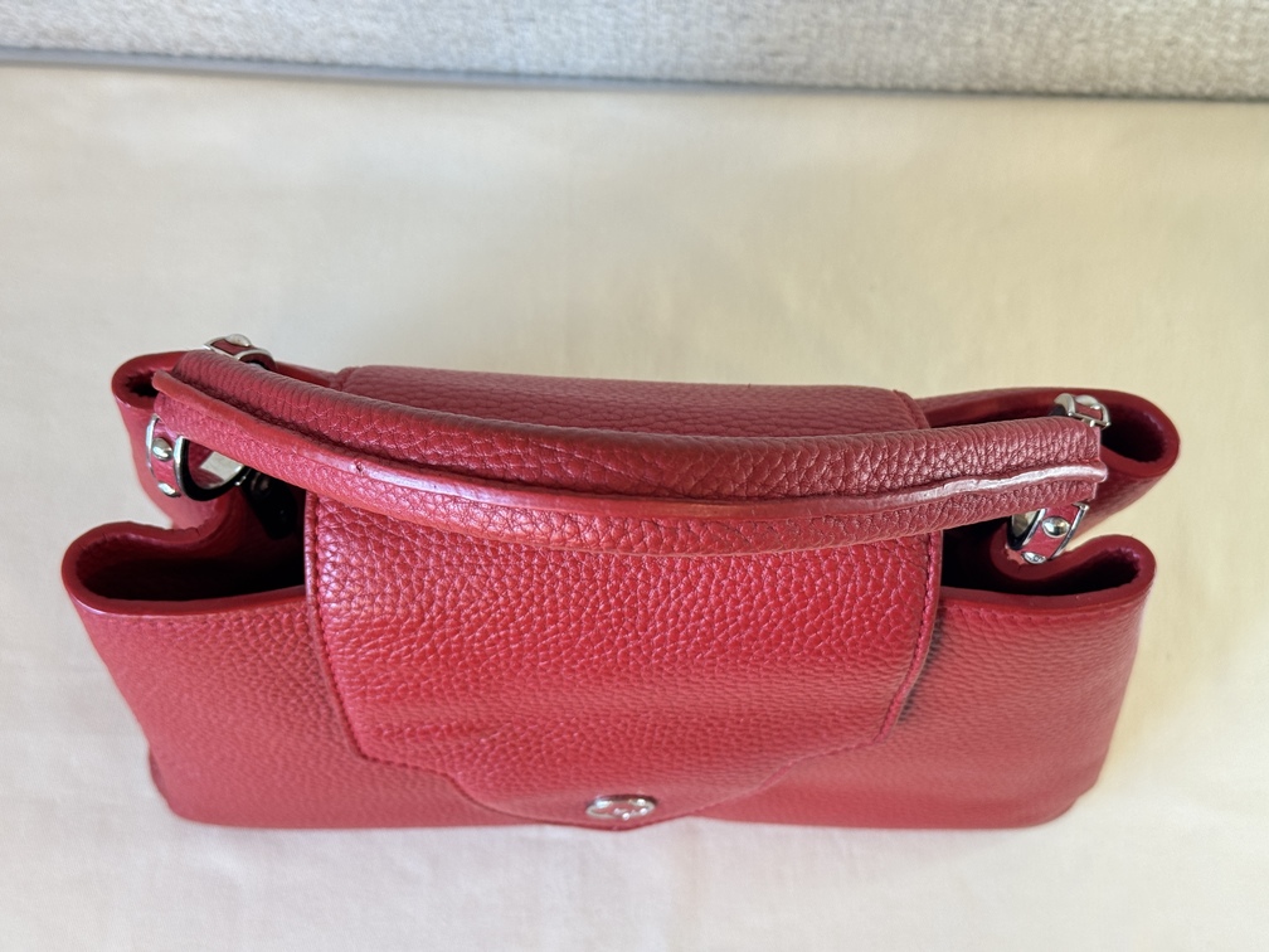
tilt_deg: -69.7
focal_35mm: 48
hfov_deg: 39.7
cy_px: 476
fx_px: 1760
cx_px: 634
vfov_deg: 30.3
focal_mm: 6.76
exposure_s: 1/50
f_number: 1.78
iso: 160
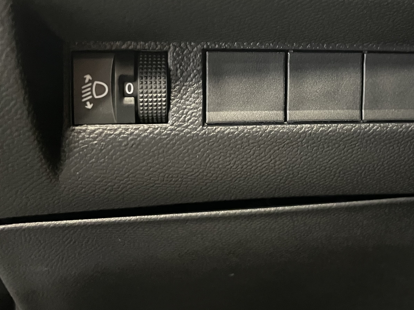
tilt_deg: -6.3
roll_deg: -2.8
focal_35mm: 44
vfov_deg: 32.5
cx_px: 281
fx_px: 526
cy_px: 93
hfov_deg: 42.3
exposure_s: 1/25
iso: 1000
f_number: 1.6
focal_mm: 4.2
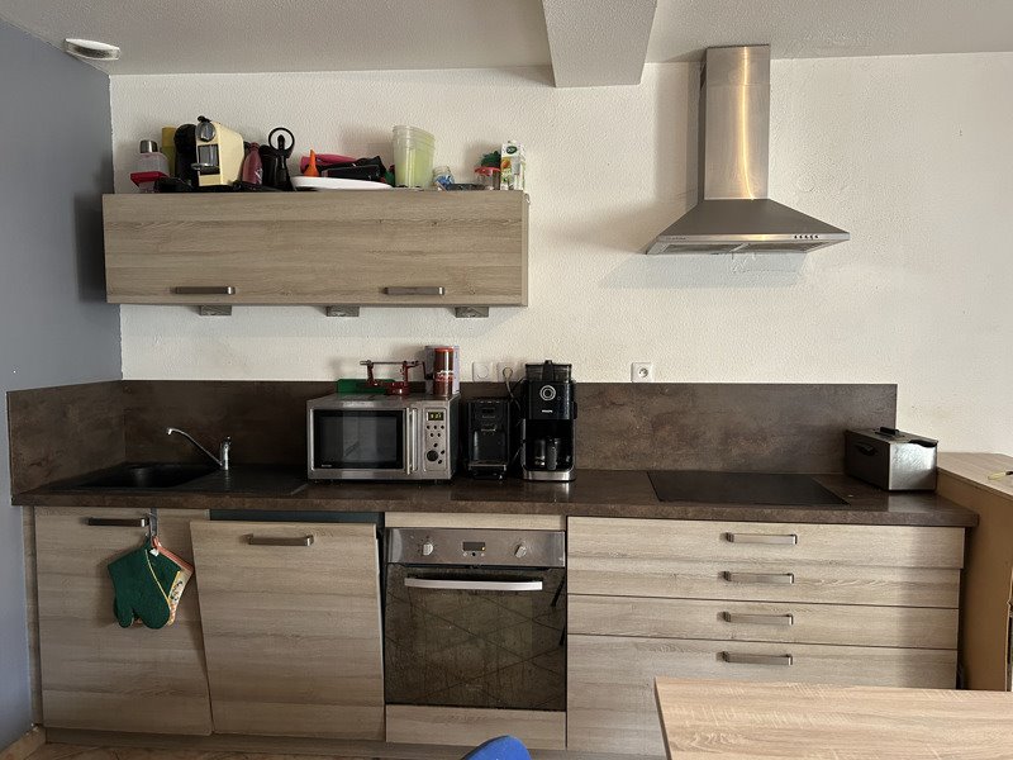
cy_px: 380
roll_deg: +0.3
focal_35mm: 26
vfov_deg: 53.1
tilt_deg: -4.4
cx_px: 506
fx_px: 761
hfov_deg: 67.3
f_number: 1.5
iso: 250
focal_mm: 5.7
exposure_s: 1/50
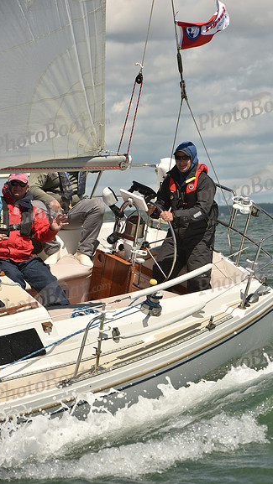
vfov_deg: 10.8
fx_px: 2571
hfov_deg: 6.1
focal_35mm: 200
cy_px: 242
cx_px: 154
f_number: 13
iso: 320
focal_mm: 190
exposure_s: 1/800
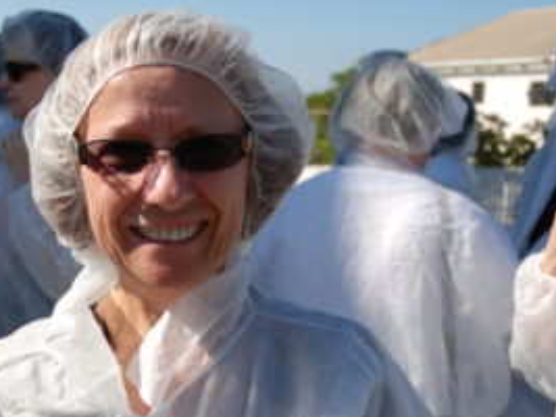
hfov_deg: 29.7
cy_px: 264
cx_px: 196
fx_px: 1044
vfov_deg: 22.5
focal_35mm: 65
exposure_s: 1/800
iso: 100
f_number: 3.8
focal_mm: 24
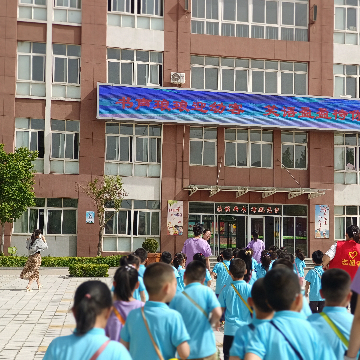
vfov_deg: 29.1
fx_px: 694
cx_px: 225
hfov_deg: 29.0
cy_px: 180
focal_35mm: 59
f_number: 2
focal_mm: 6.7
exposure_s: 1/1453
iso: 100
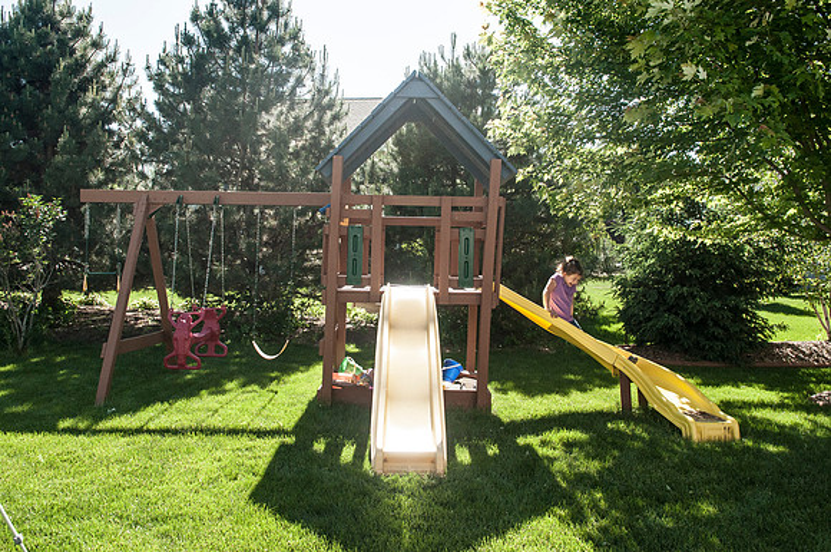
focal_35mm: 27
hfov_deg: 67.5
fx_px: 622
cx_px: 416
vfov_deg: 47.8
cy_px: 276
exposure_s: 1/2000
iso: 400
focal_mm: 18
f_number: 5
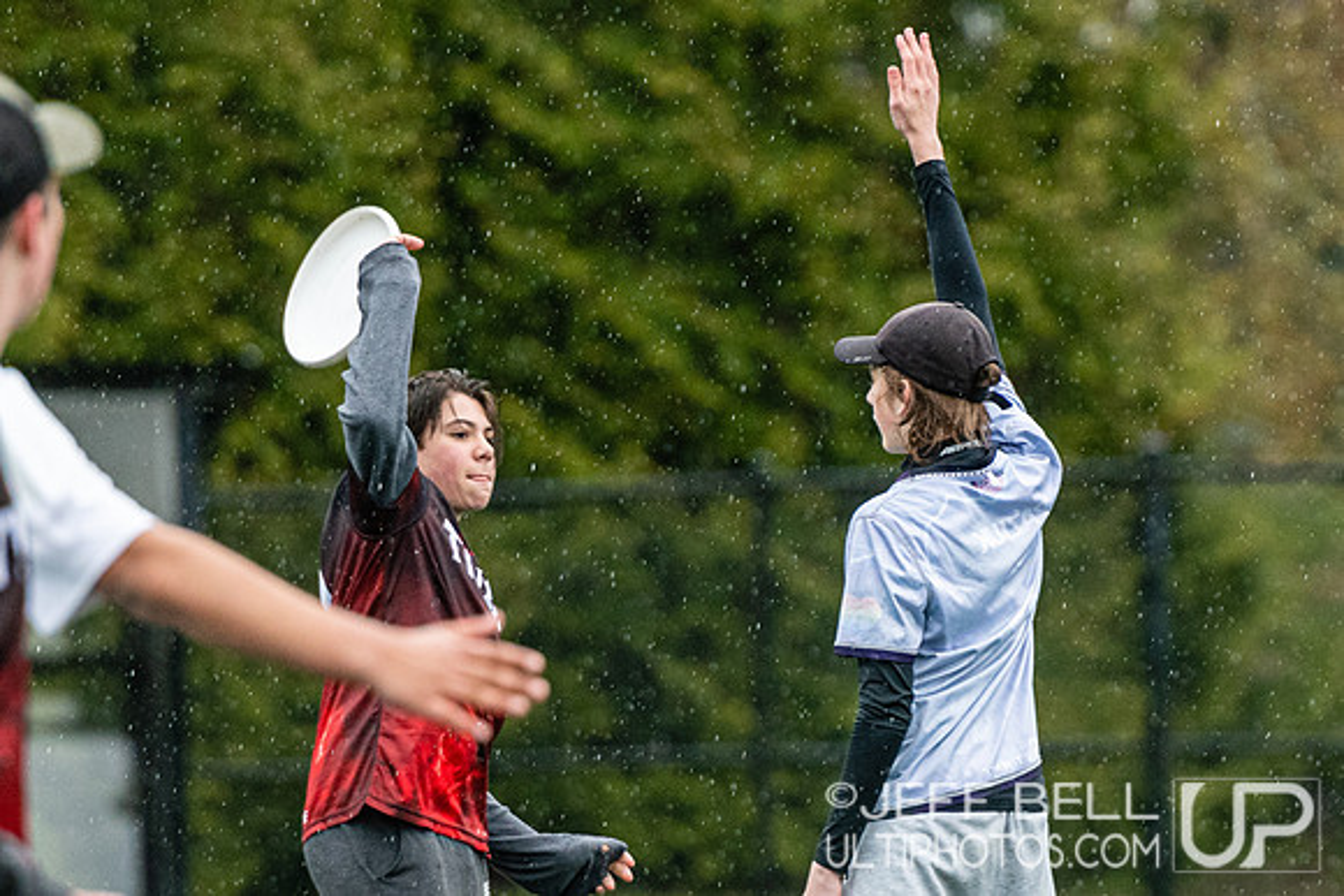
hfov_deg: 4.0
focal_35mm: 512
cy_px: 650
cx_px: 944
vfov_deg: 2.7
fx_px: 19110
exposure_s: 1/1000
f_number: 3.2
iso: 1250
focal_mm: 200
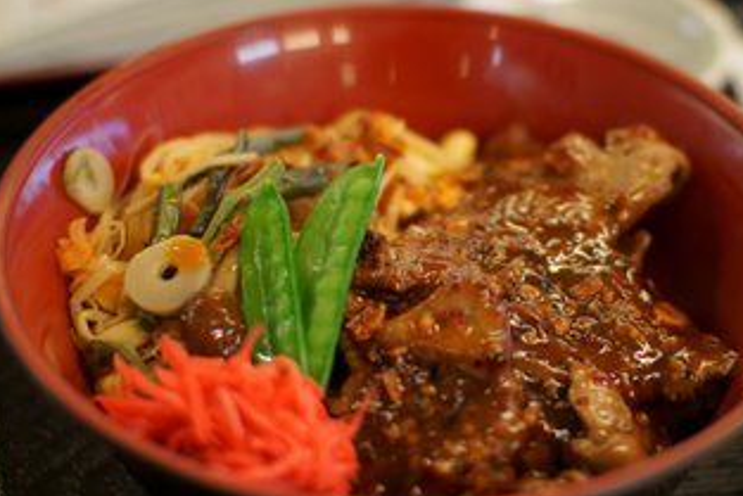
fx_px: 1425
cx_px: 484
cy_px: 214
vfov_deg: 19.7
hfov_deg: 29.1
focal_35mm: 69
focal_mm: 30
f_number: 1.4
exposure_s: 1/80
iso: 200
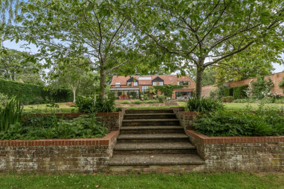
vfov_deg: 67.3
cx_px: 142
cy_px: 94
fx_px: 142
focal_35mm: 18
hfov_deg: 90.0
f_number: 8
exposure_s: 1/640
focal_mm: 12
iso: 400
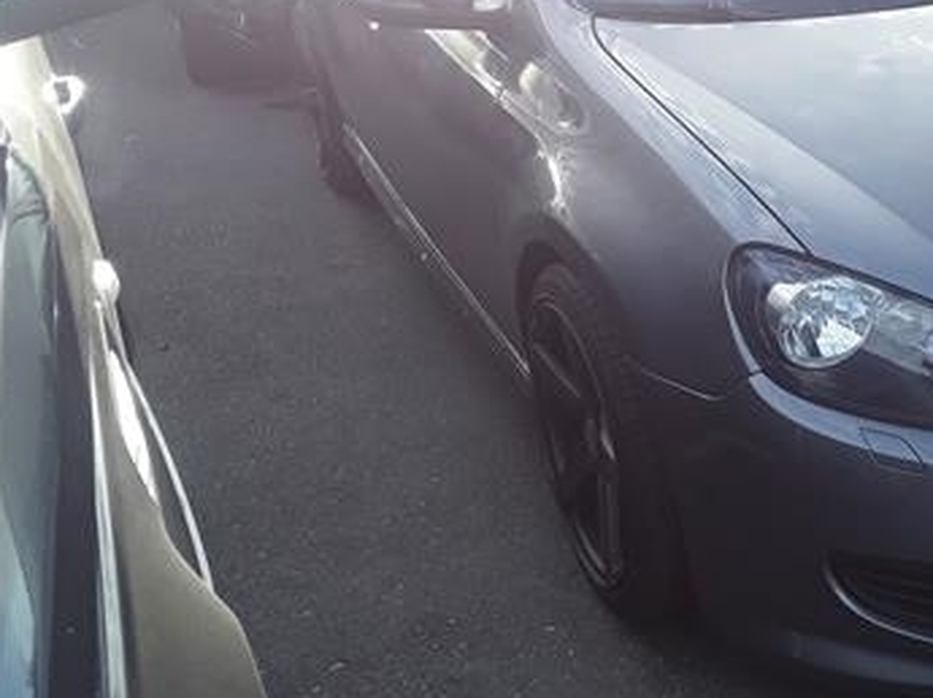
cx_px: 857
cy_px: 268
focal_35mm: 52
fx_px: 1400
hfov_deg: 34.6
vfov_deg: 27.9
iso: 40
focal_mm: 2.91
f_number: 1.9
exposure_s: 1/263
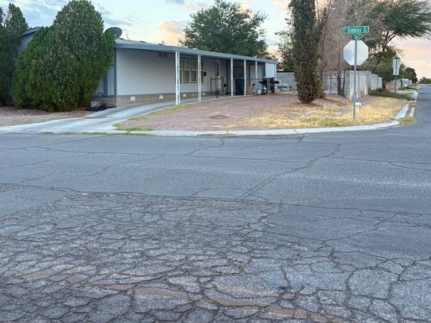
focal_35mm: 41
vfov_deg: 34.4
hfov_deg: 45.7
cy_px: 80
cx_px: 230
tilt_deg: +1.5
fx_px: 511
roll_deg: +1.3
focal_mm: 5.96
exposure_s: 1/256
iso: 64
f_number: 1.6
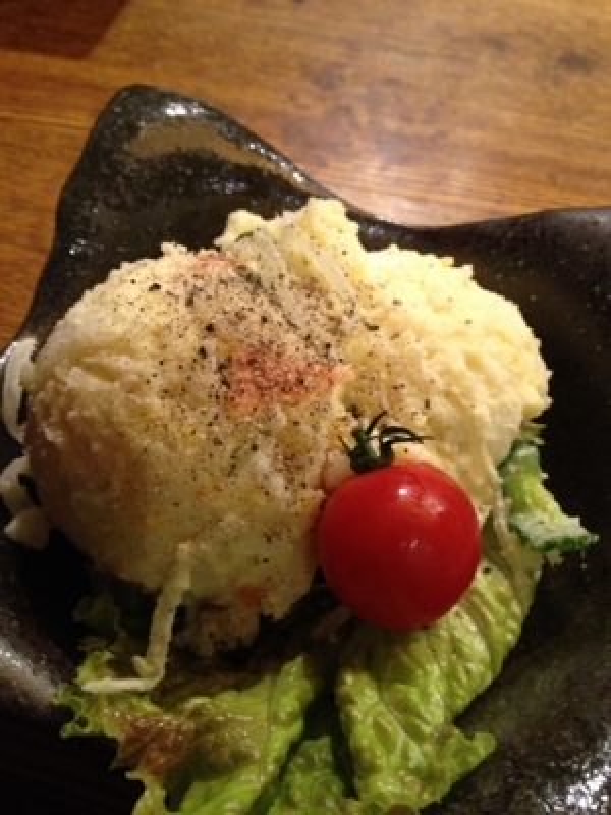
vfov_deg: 52.6
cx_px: 306
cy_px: 408
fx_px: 824
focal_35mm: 35
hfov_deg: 40.7
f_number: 2.4
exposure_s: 1/15
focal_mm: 4.28
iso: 400
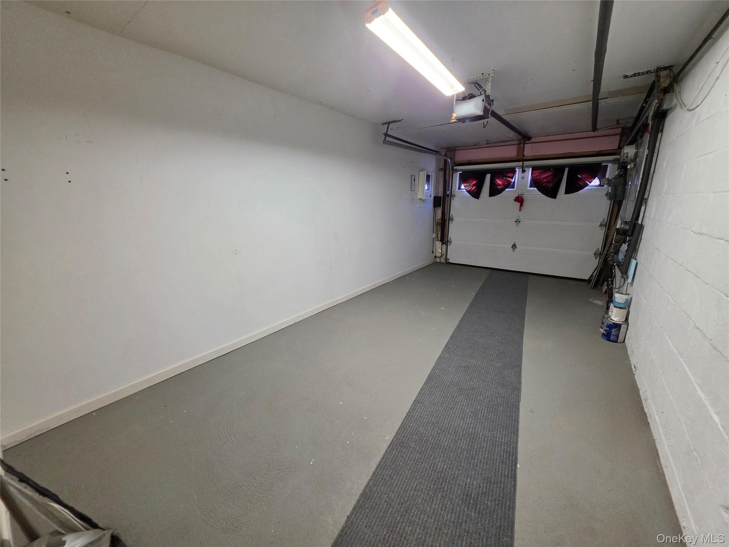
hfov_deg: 106.2
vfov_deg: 89.9
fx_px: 274
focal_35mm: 13
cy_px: 274
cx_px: 364
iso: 250
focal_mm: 2.2
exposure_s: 1/120
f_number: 1.9
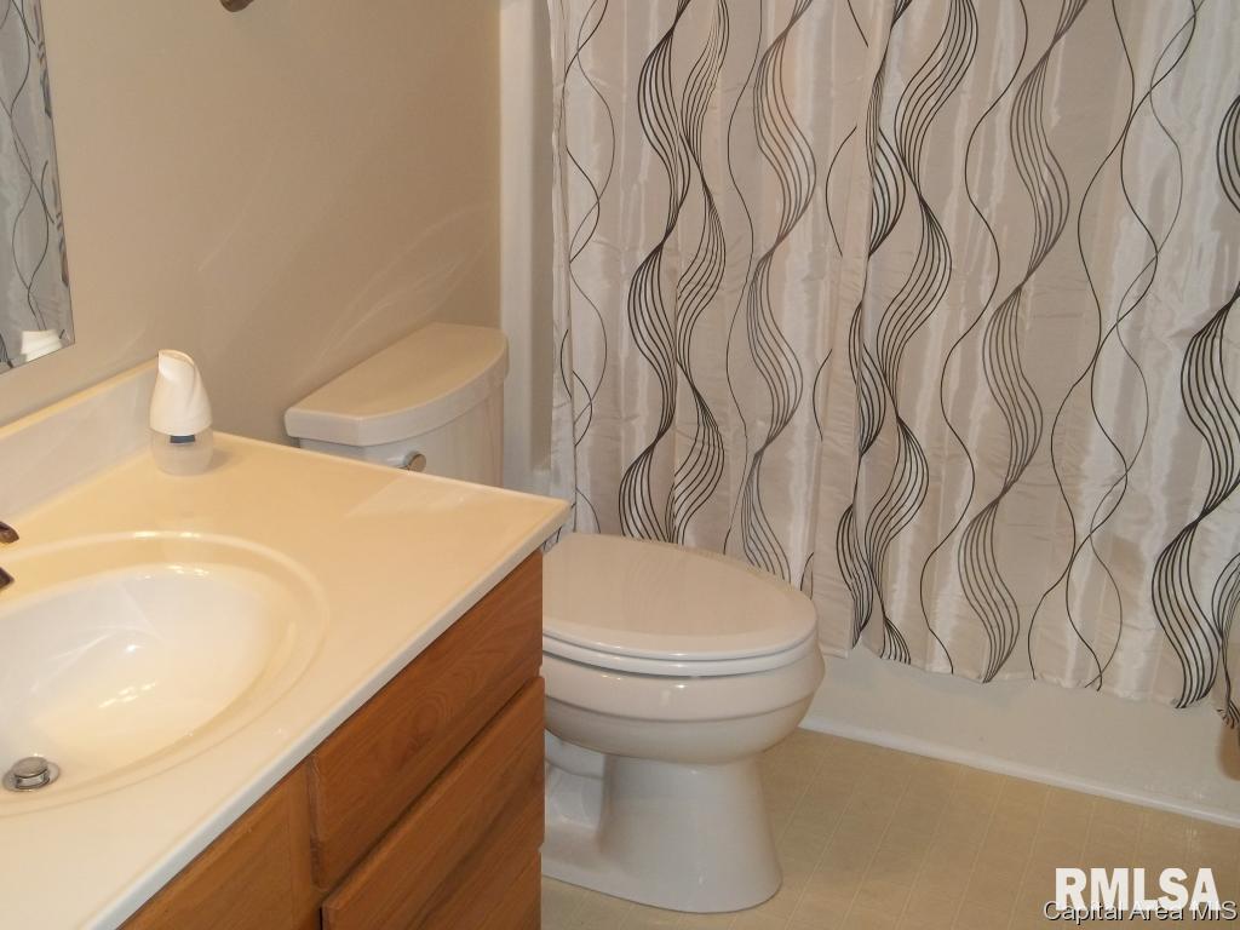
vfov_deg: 31.5
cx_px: 620
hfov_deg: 41.2
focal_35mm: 46
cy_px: 465
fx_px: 1648
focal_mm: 8.3
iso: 160
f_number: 3.7
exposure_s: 1/40
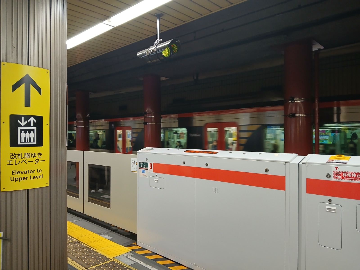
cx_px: 180
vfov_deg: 53.1
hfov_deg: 67.3
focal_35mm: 26
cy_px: 135
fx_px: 270
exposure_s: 1/50
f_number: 1.8
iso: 200
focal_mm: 3.98
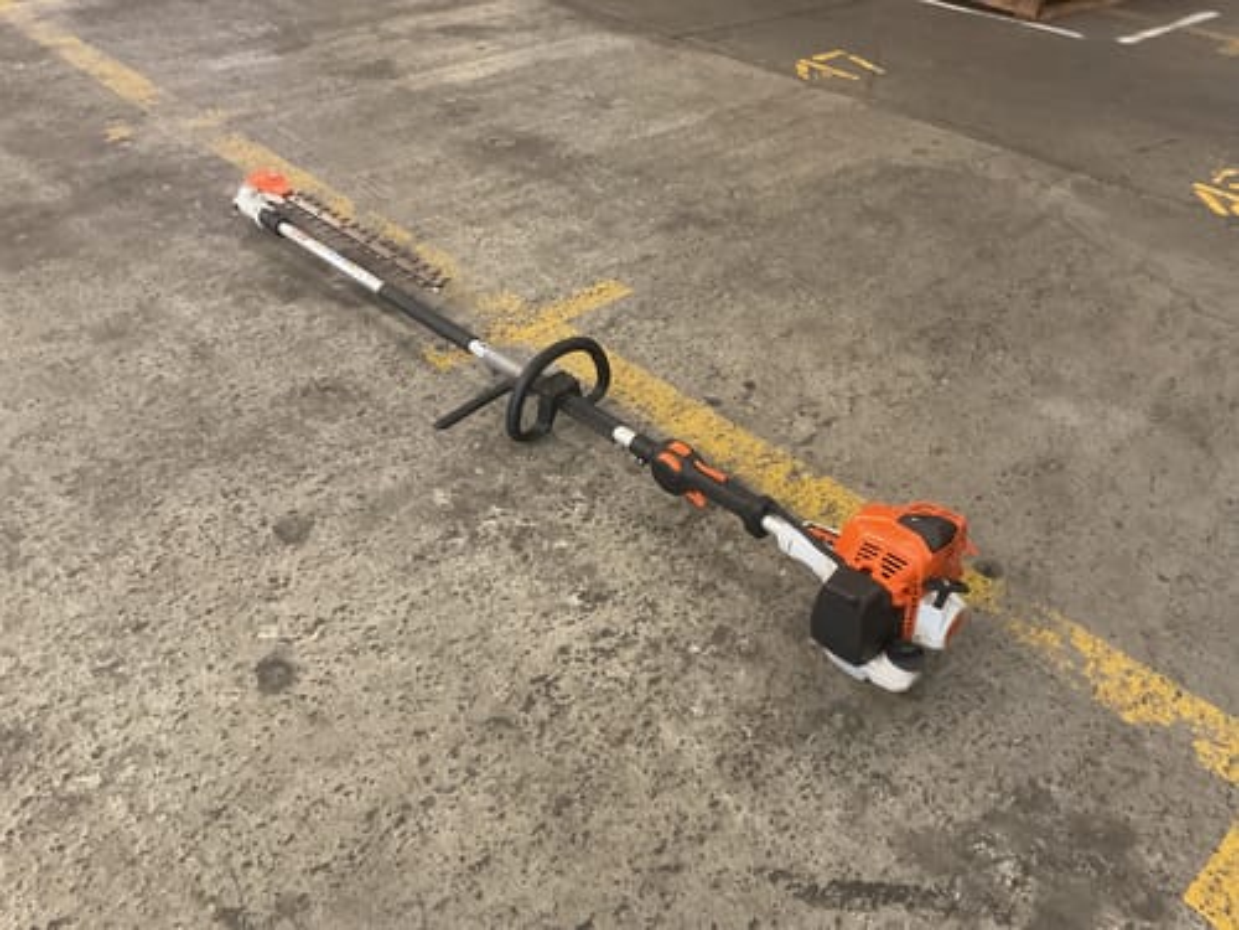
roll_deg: -5.8
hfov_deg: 61.7
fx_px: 1038
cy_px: 465
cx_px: 620
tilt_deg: -38.1
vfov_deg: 48.2
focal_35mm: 29
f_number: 1.8
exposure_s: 1/33
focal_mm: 3
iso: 250
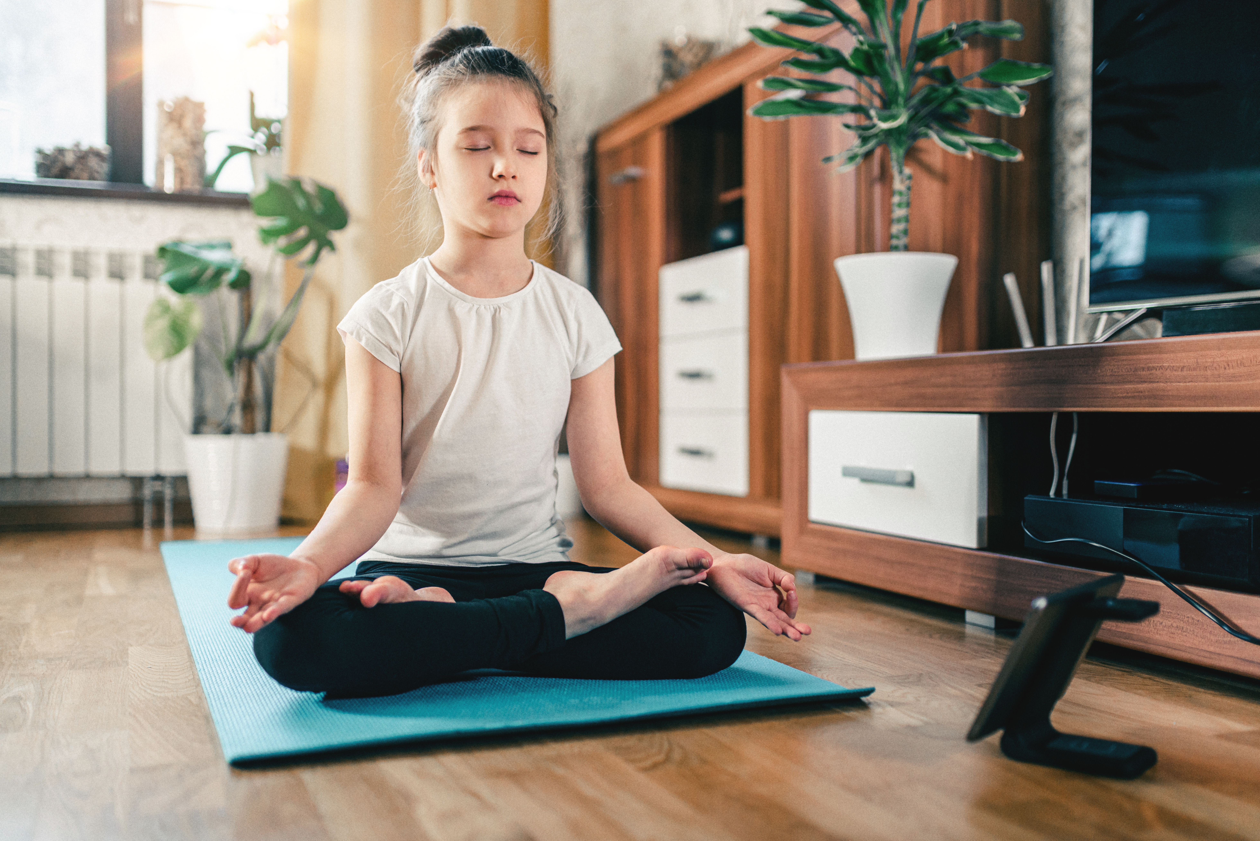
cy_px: 420
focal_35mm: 35
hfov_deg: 54.4
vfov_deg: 37.9
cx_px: 630
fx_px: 1225
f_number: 1.4
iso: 640
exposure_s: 1/125
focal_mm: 35
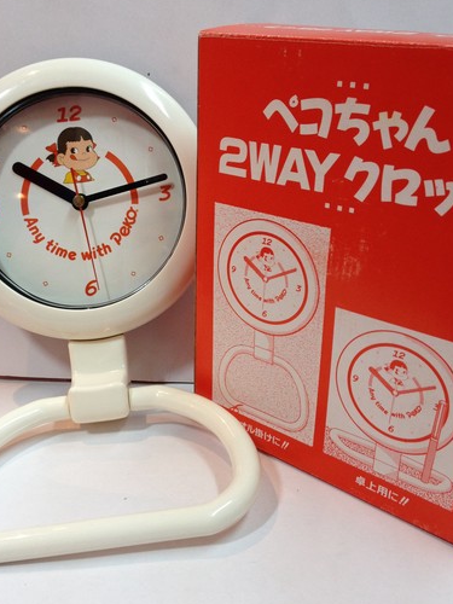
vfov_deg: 44.8
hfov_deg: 34.3
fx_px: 733
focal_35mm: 42
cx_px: 198
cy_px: 306
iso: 80
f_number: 2.4
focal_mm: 4.28
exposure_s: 1/40
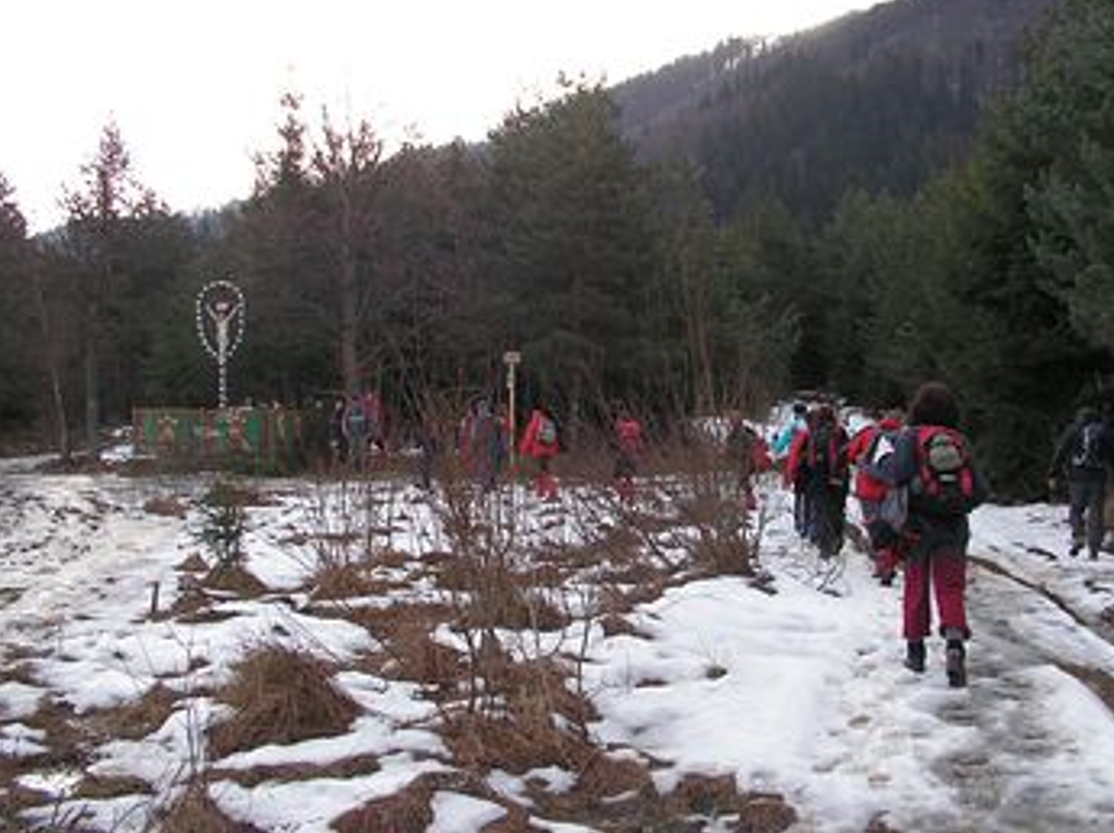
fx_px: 1511
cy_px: 396
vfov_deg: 30.8
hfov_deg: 40.4
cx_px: 614
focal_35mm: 47
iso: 50
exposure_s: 1/80
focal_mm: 6
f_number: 3.2
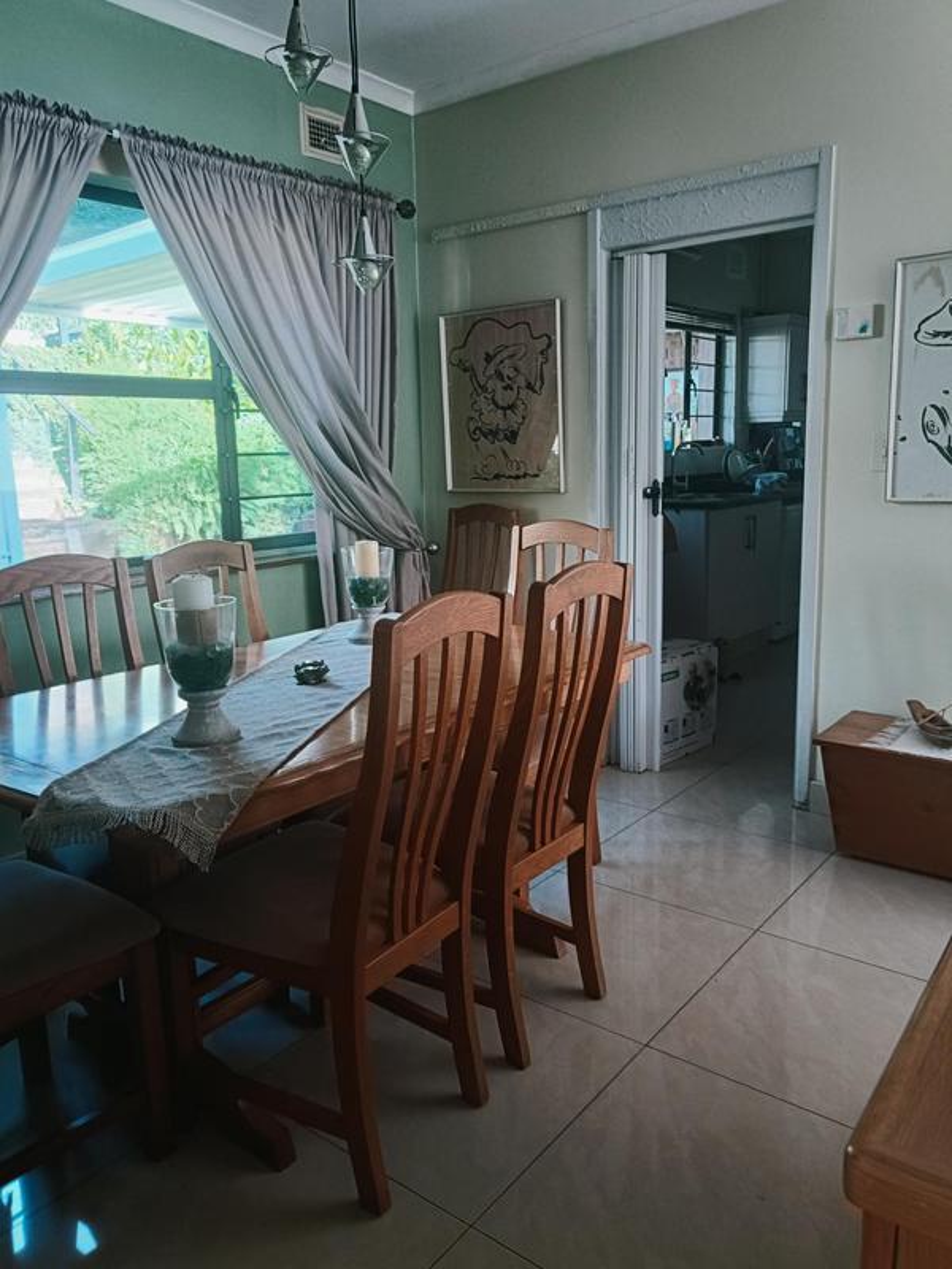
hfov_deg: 54.9
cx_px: 476
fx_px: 917
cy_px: 634
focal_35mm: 25
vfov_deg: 69.4
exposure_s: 1/50
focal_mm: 4.7
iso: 400
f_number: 1.7
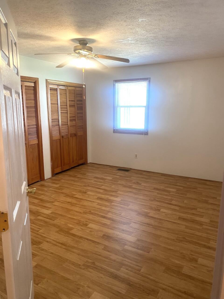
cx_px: 112
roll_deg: +0.3
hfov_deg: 53.0
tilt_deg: -8.0
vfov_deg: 67.3
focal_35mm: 26
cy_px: 150
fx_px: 224
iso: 160
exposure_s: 1/60
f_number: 1.8
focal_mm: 4.25
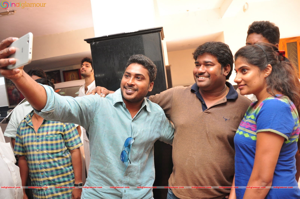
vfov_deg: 47.8
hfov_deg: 67.4
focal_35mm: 27
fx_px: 225
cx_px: 150
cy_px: 100
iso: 640
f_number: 3.5
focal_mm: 18
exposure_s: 1/125
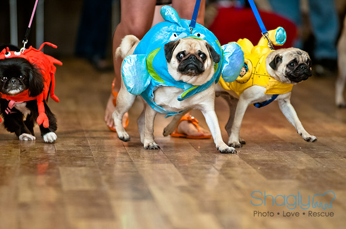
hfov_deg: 6.9
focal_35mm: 300
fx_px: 2879
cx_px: 173
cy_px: 114
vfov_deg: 4.6
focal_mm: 200
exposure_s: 1/200
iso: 200
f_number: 2.8
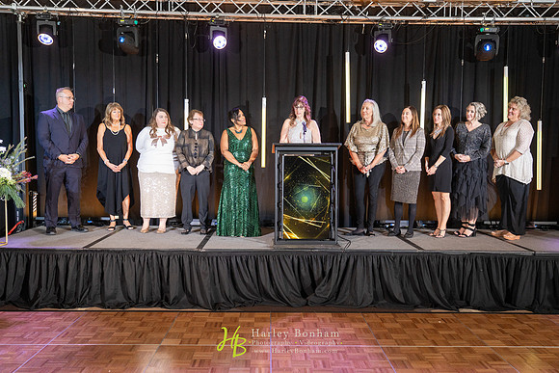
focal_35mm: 32
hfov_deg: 58.7
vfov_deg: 41.1
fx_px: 497
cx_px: 280
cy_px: 186
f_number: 4
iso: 2000
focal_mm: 32
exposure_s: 1/200
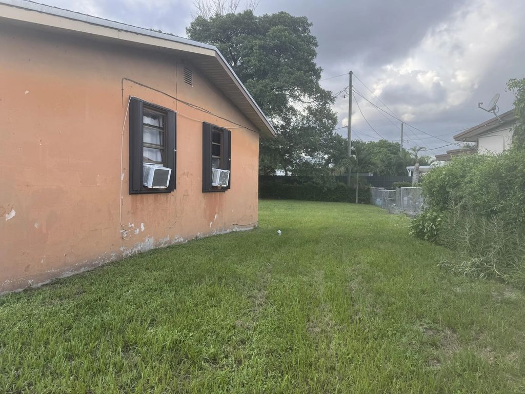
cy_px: 197
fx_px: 364
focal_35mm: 24
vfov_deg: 56.8
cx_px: 262
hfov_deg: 71.6
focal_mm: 6.76
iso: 80
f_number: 1.78
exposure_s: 1/802
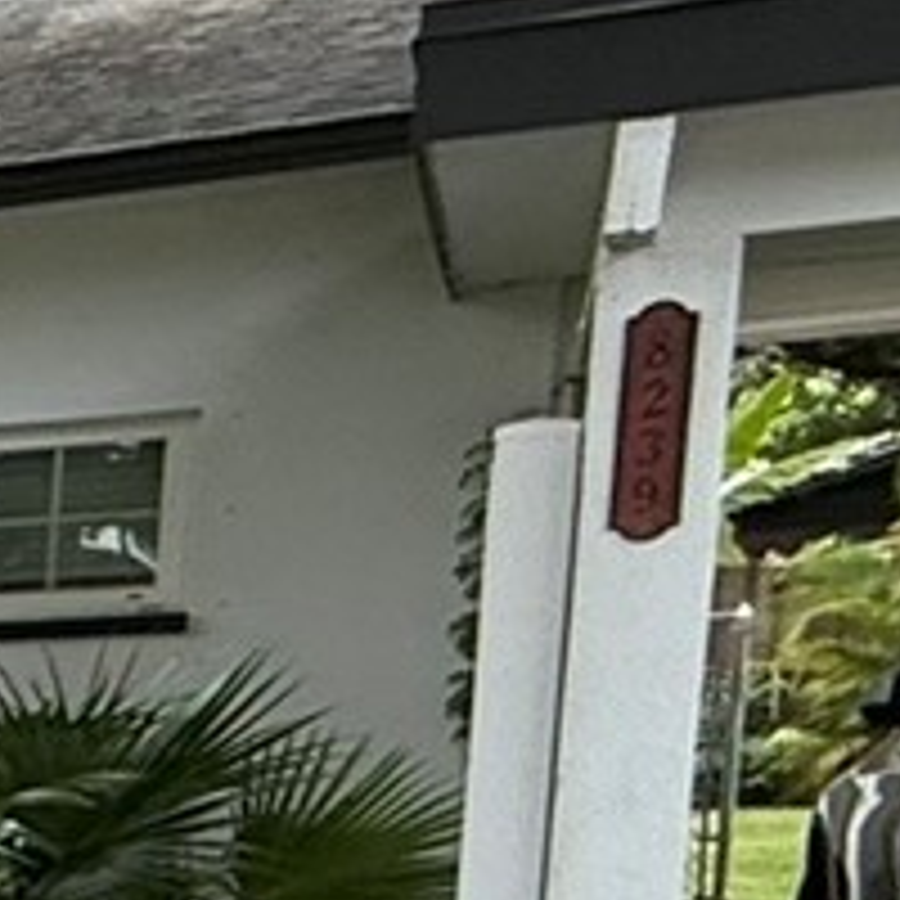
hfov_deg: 9.7
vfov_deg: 16.7
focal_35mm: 99
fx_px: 2912
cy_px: 1138
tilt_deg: -9.8
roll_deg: +2.0
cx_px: -2192
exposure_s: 1/416
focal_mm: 2.22
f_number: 2.2
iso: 64
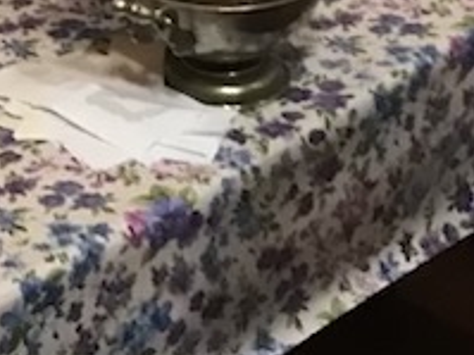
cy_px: -522
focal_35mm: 141
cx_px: -36
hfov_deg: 13.7
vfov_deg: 9.3
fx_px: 1930
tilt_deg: -8.4
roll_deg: +3.0
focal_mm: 3.99
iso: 80
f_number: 1.8
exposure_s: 1/17
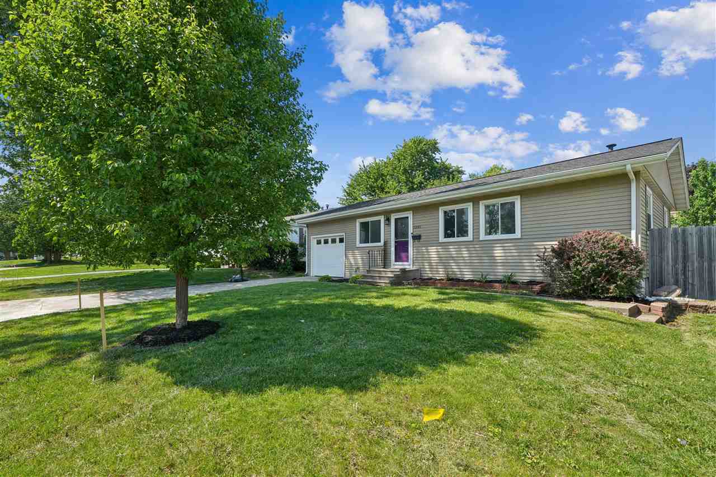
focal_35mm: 16
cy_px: 238
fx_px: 318
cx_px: 358
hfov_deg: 96.7
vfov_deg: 73.7
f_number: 10
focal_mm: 16
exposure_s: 1/320
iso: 400
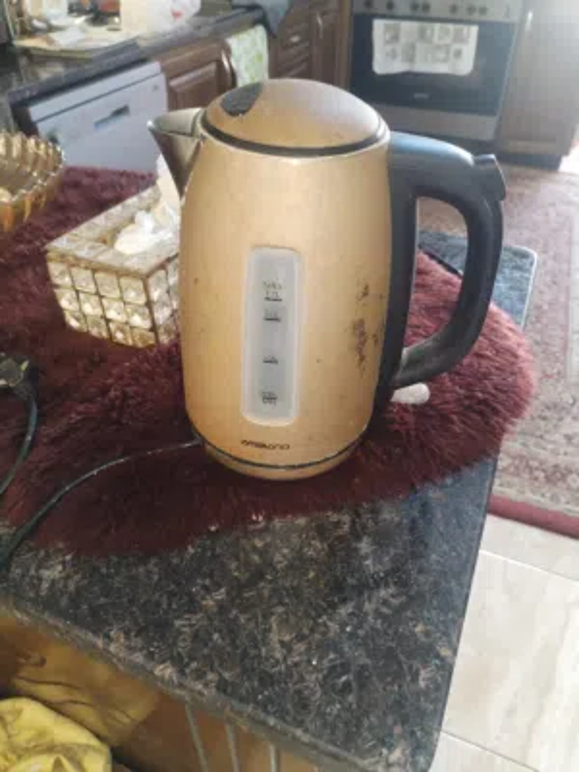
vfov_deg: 61.7
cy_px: 386
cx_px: 290
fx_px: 647
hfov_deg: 48.2
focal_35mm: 29
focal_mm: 4.75
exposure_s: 1/25
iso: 823
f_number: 1.8
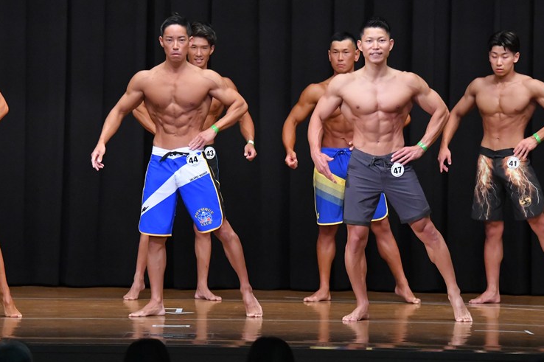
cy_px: 178
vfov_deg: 6.0
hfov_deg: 9.0
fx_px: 3443
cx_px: 272
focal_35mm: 228
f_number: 5.6
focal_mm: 145
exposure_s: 1/400
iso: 8000
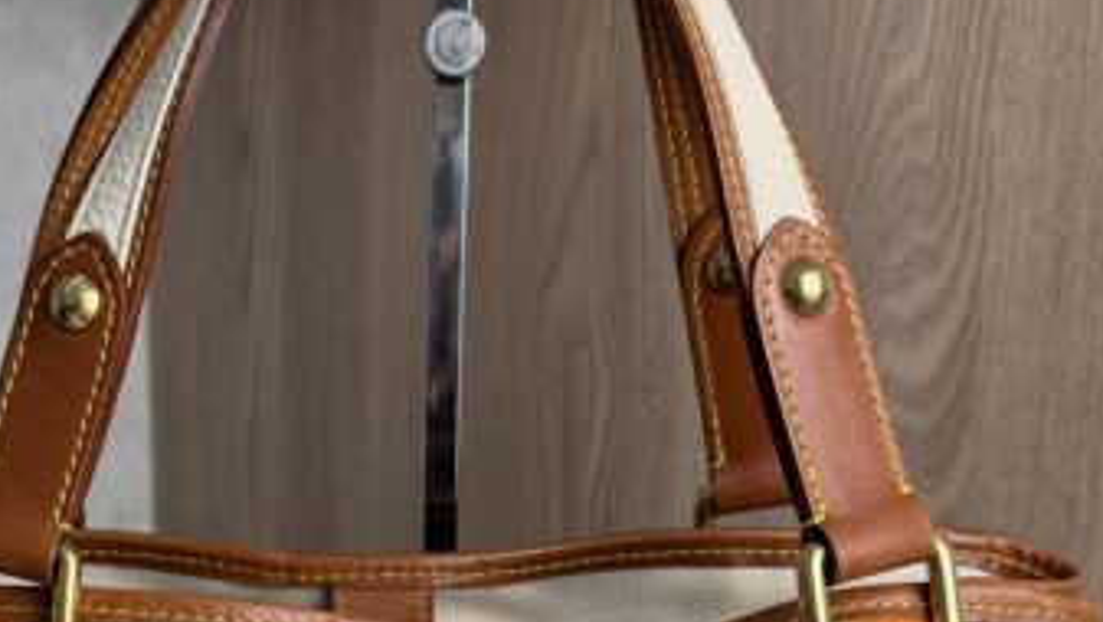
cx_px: 288
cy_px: 681
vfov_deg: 18.7
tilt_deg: -13.8
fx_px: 1814
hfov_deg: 33.2
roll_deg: -0.4
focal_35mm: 62
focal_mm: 6.76
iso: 50
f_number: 1.78
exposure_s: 1/127
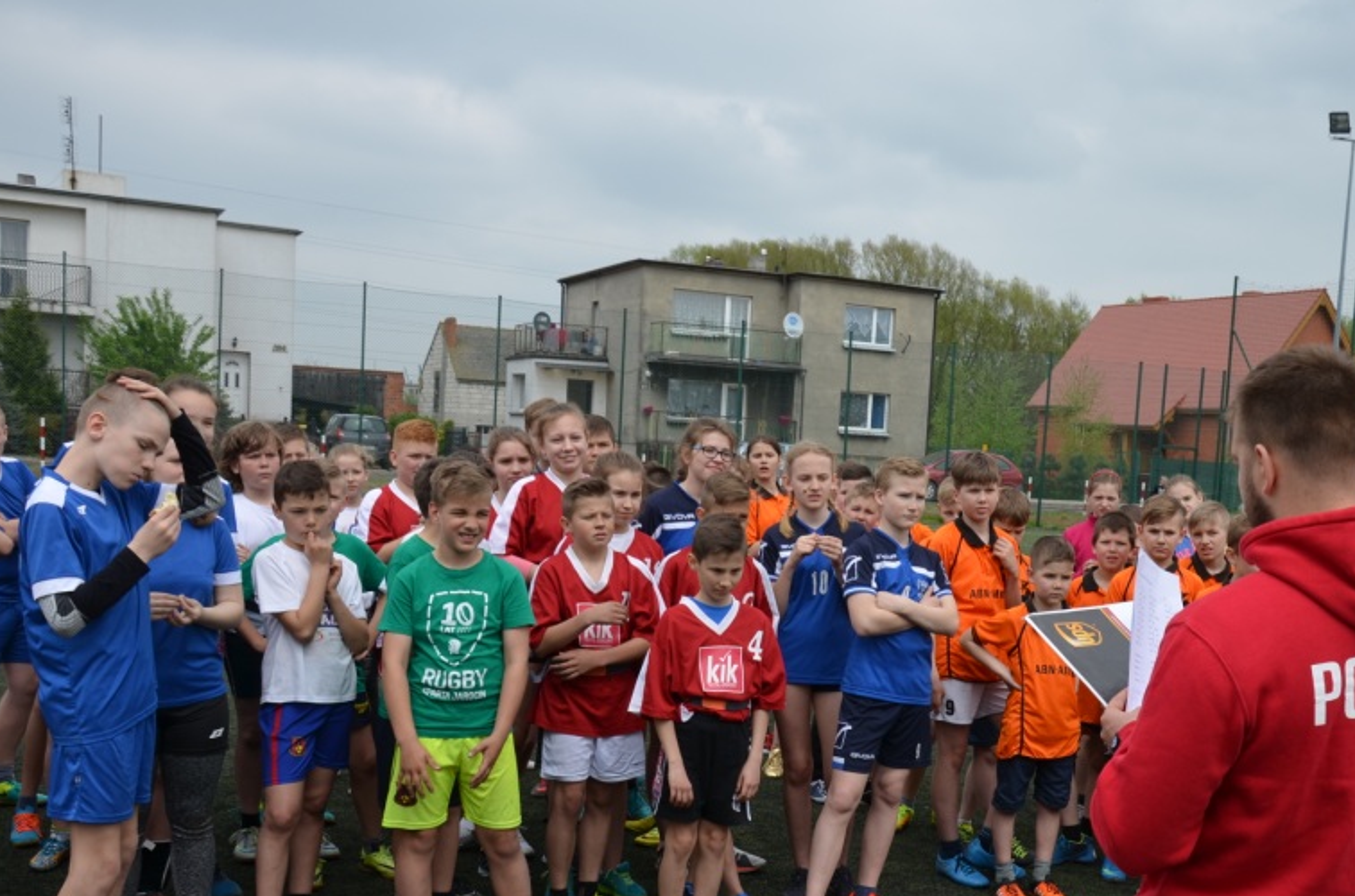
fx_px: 1602
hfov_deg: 45.2
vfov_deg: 31.0
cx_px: 889
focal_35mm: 43
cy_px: 600
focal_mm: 21
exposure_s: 1/250
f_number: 8
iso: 160
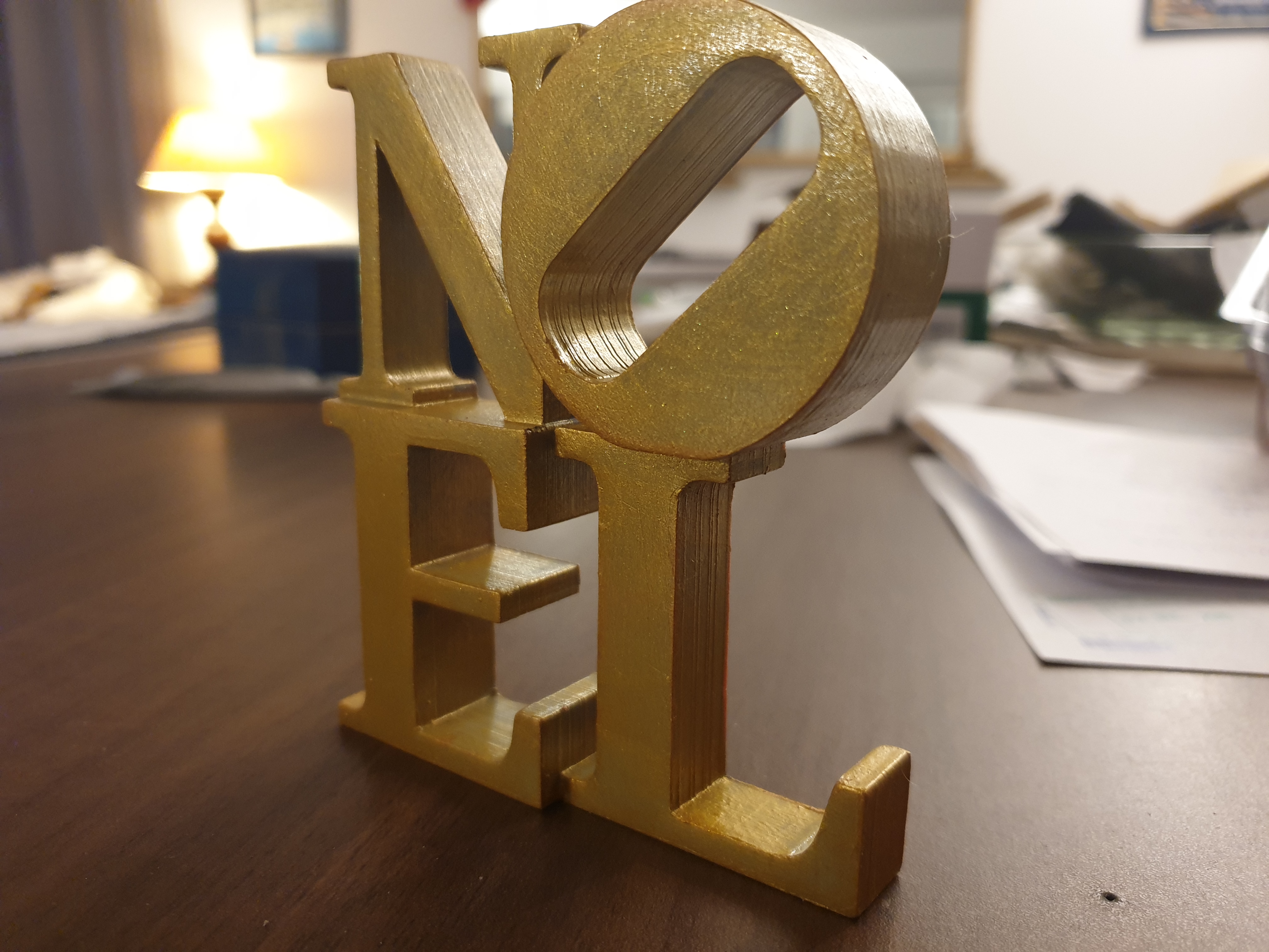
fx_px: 953
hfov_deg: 67.3
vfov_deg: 53.1
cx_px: 634
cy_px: 476
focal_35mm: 26
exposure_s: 1/20
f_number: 1.5
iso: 320
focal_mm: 4.3
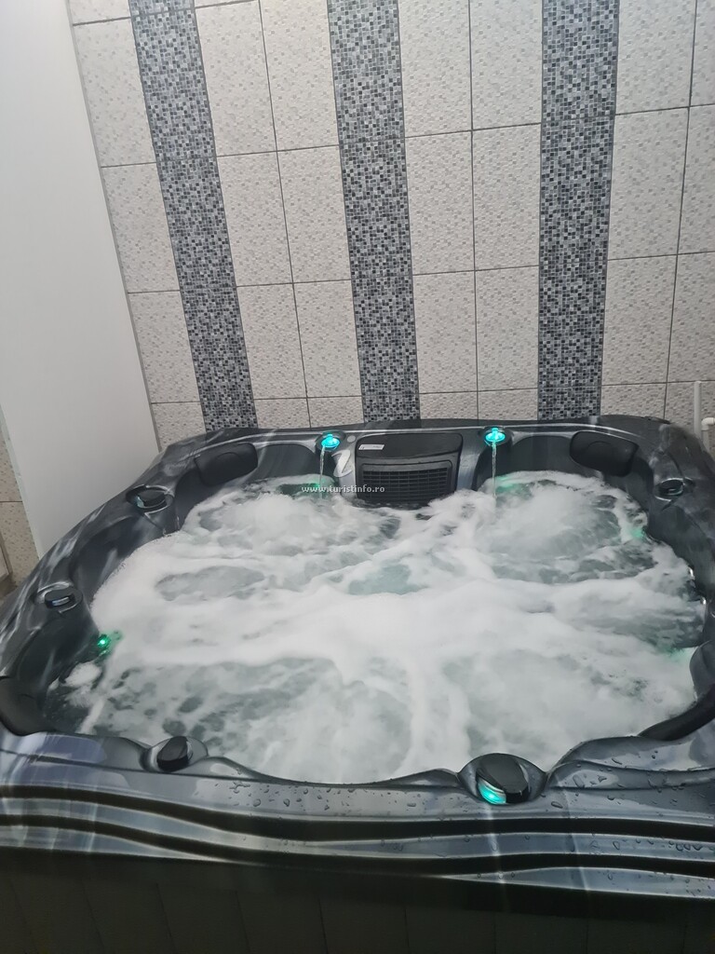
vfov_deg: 65.3
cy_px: 477
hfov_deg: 51.4
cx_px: 358
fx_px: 744
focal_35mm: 27
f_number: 2
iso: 800
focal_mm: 5.9
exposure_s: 1/50
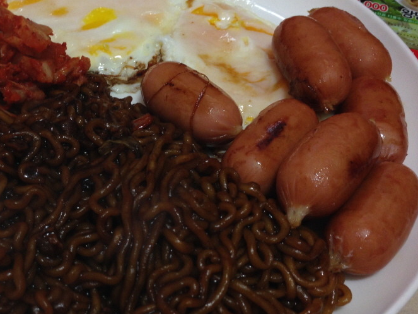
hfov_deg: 36.8
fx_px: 616
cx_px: 113
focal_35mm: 51
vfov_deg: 28.5
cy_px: 178
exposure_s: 1/20
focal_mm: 4.12
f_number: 2.4
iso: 80
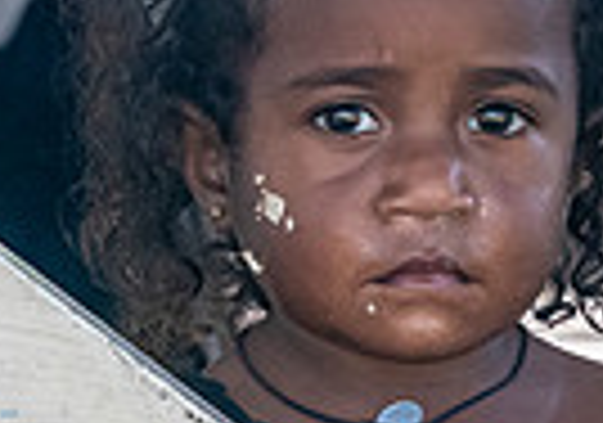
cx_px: 420
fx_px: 8477
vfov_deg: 2.9
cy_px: 154
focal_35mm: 498
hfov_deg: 4.1
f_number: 8
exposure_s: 1/400
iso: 1600
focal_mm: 70
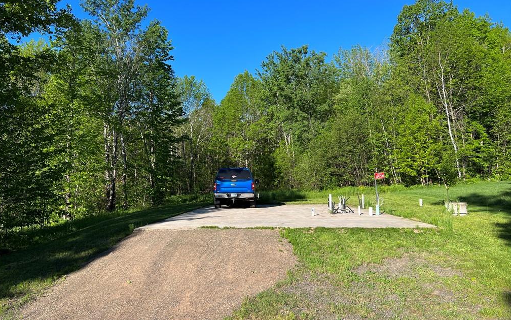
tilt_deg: +4.9
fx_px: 390
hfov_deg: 66.5
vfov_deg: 44.5
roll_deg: +1.2
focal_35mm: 28
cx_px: 254
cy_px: 156
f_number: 1.5
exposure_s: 1/2123
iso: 50
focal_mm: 5.7
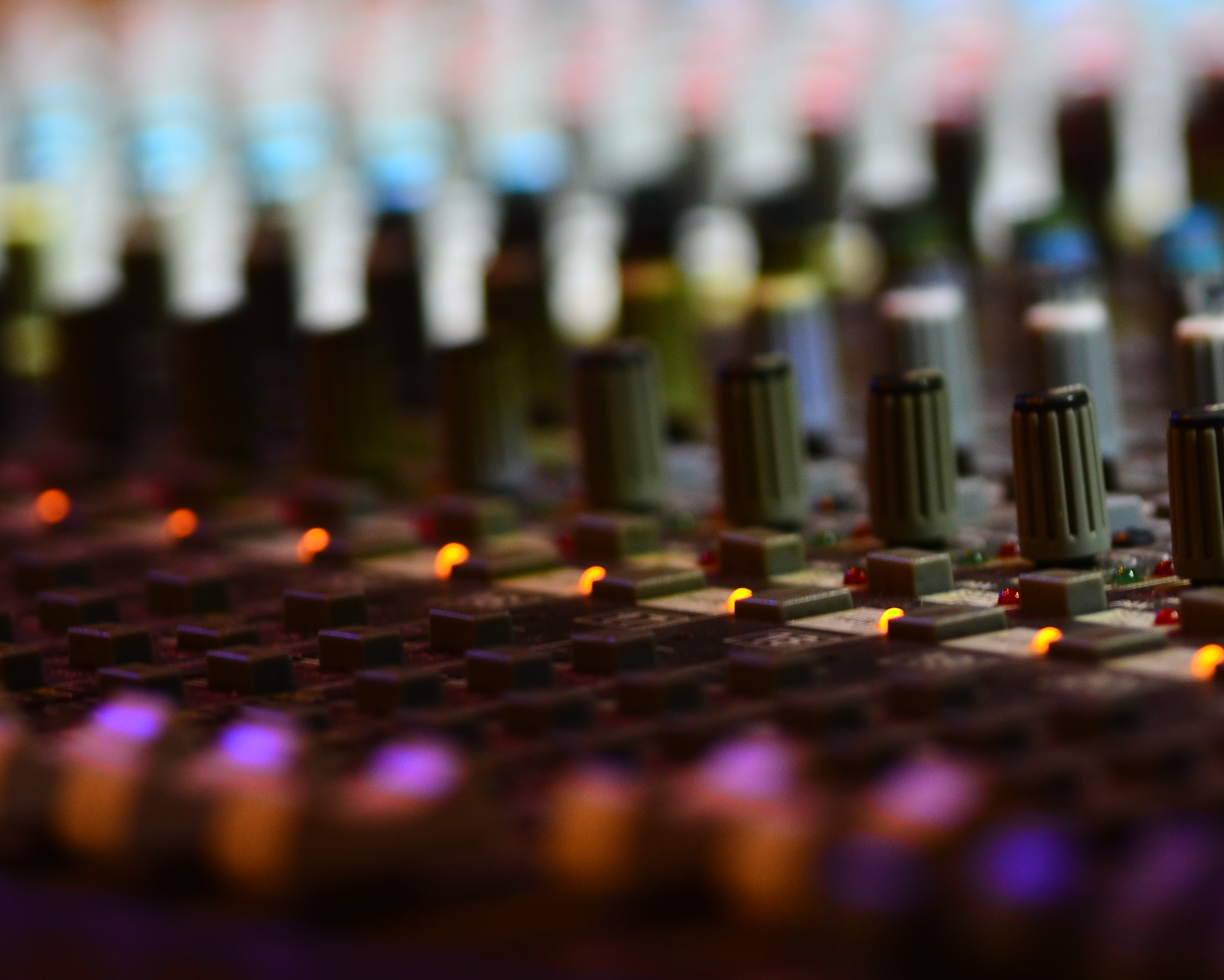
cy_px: 197
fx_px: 11160
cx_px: 1144
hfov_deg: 6.3
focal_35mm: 308
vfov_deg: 5.0
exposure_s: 1/6
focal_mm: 95
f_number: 2.8
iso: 200
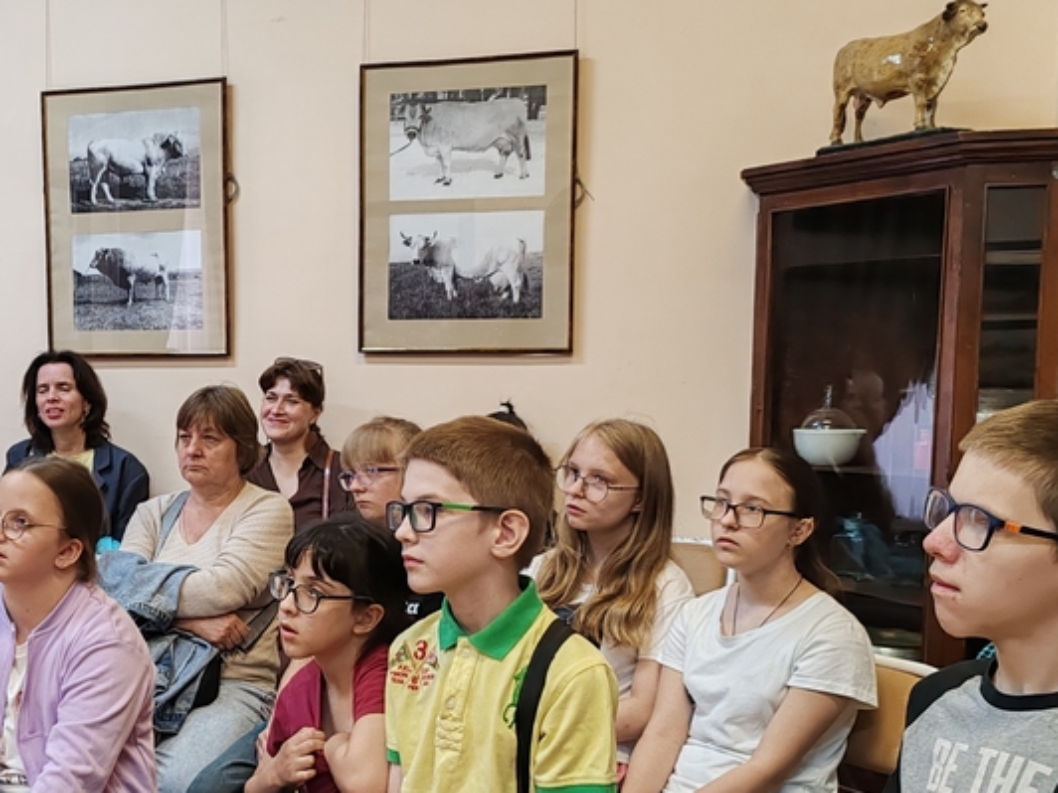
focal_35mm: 52
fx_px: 1589
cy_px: 499
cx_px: 251
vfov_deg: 27.9
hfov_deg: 35.9
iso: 800
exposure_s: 1/100
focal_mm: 6.12
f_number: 1.9
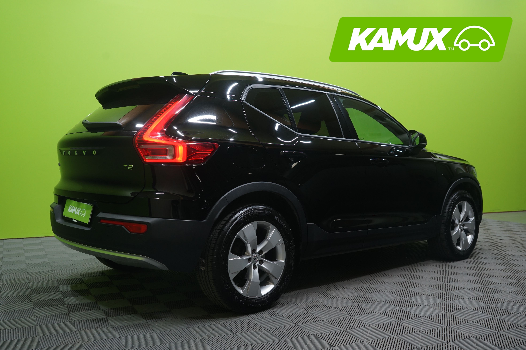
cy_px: 175
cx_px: 263
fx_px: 511
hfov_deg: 54.4
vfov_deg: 37.9
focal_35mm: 35
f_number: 5.6
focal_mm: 35
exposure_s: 1/25
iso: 800
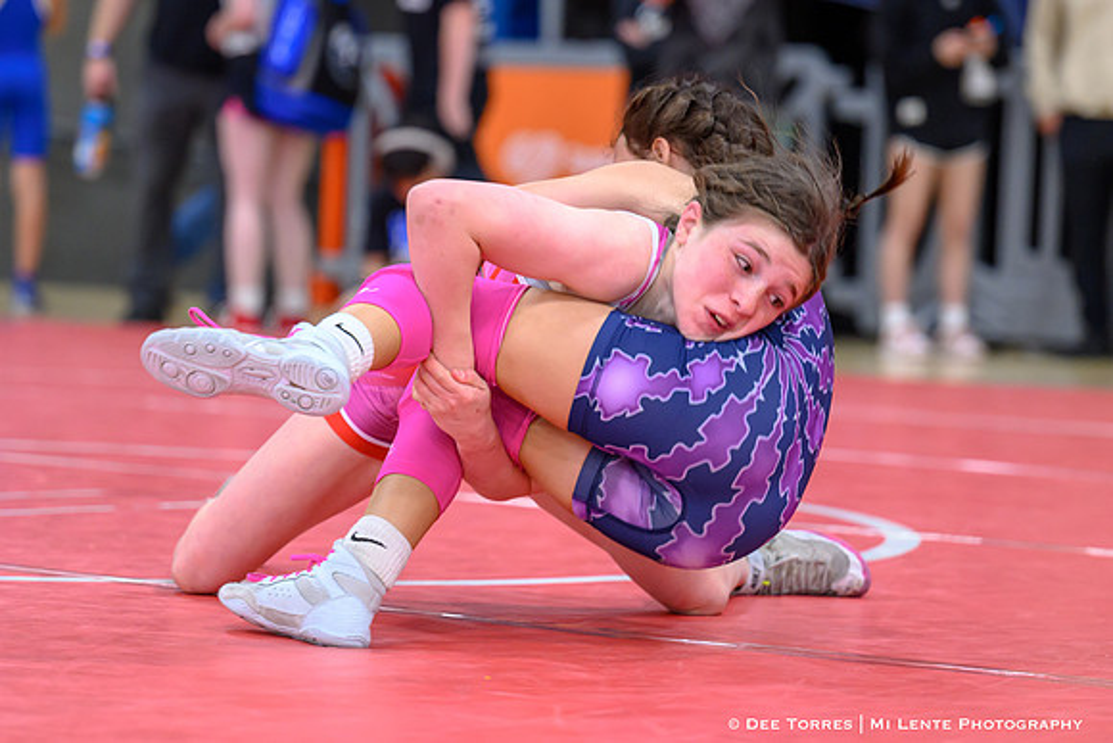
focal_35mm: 158
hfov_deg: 13.0
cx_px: 474
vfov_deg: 8.7
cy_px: 386
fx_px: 4888
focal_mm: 110
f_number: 2.8
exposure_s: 1/640
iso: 2200
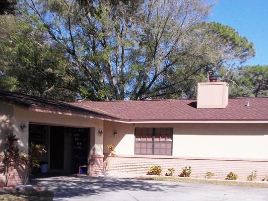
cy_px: 189
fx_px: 426
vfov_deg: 25.5
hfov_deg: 34.7
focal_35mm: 55
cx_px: 95
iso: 80
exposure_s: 1/1000
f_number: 3.3
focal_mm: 4.1
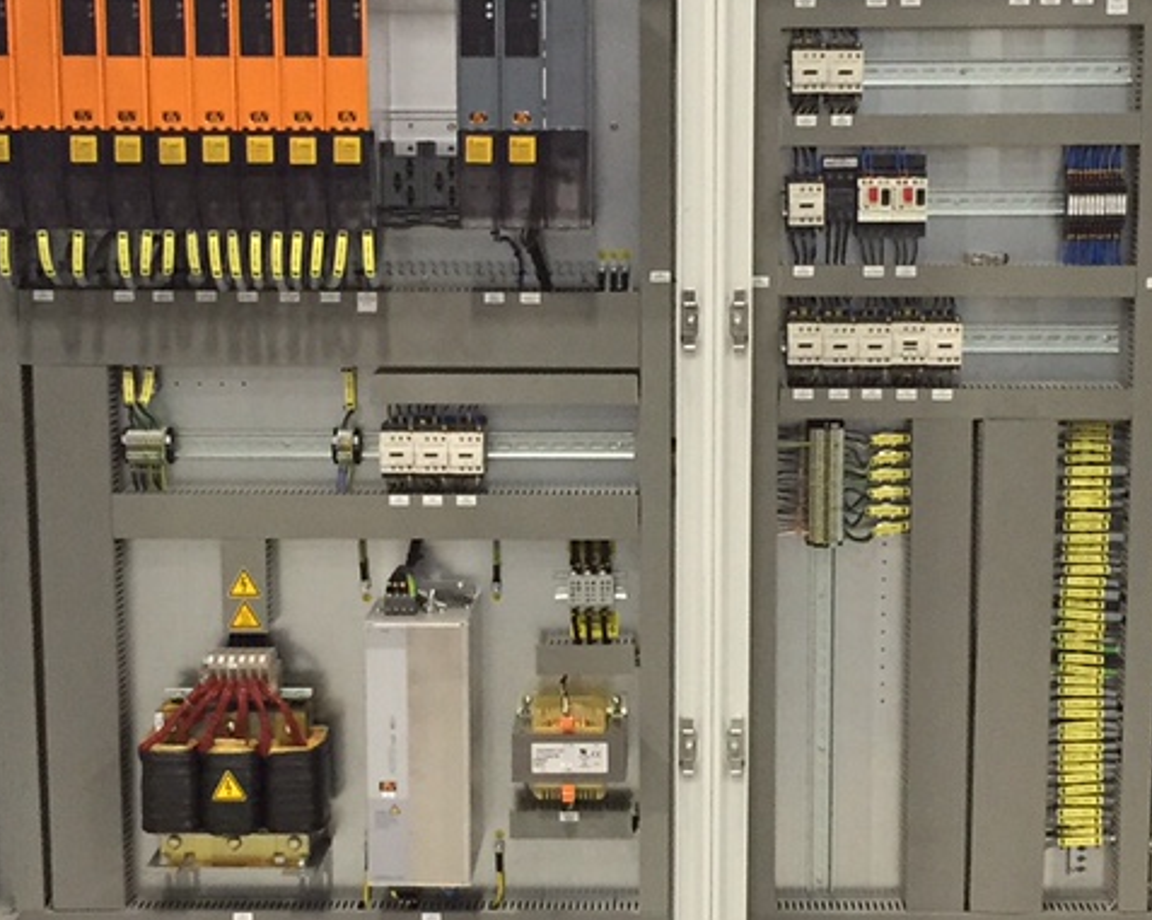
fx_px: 2590
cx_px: 623
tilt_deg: -10.1
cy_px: 572
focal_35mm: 76
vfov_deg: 20.1
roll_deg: -1.3
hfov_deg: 25.1
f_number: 2.2
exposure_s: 1/30
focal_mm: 4.15
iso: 200
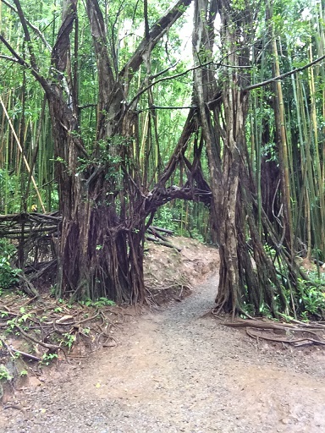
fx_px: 413
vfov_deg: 55.4
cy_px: 216
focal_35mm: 33
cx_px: 162
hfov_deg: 42.9
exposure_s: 1/30
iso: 160
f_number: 2.4
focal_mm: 2.15
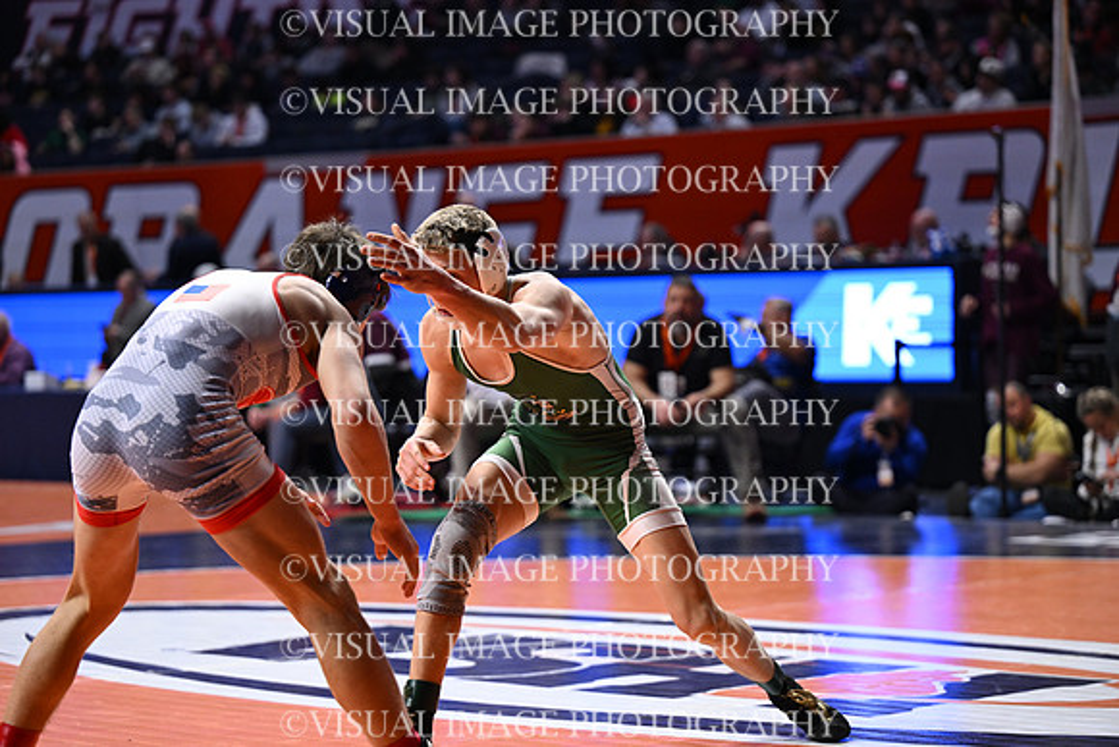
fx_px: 3109
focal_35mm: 100
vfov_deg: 13.7
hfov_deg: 20.4
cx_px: 560
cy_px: 374
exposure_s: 1/1000
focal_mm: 100
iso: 2200
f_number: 2.8
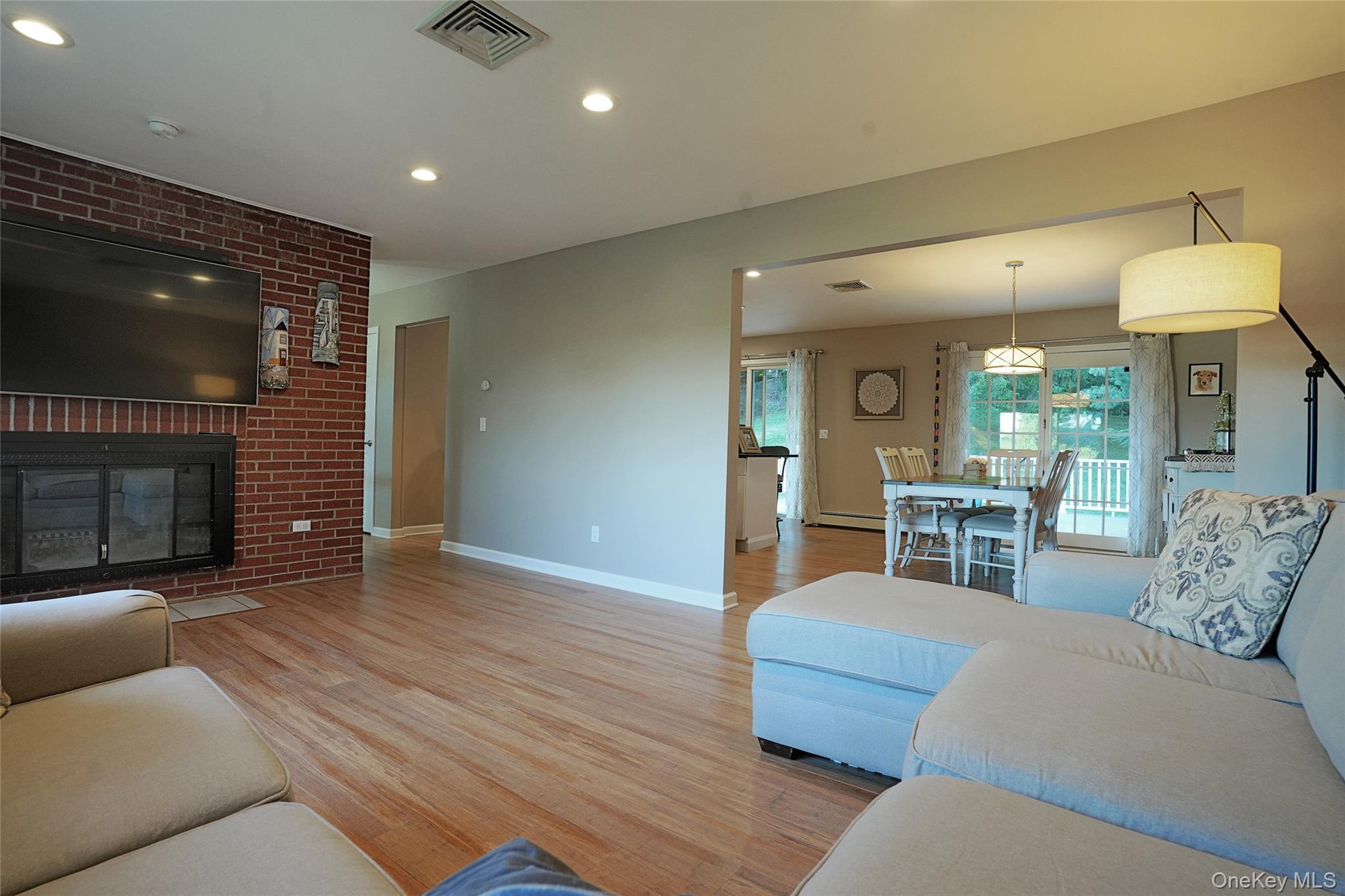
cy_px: 448
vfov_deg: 70.4
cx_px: 672
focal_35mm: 17
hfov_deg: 93.3
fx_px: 635
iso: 400
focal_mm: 17
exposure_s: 1/10
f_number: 8
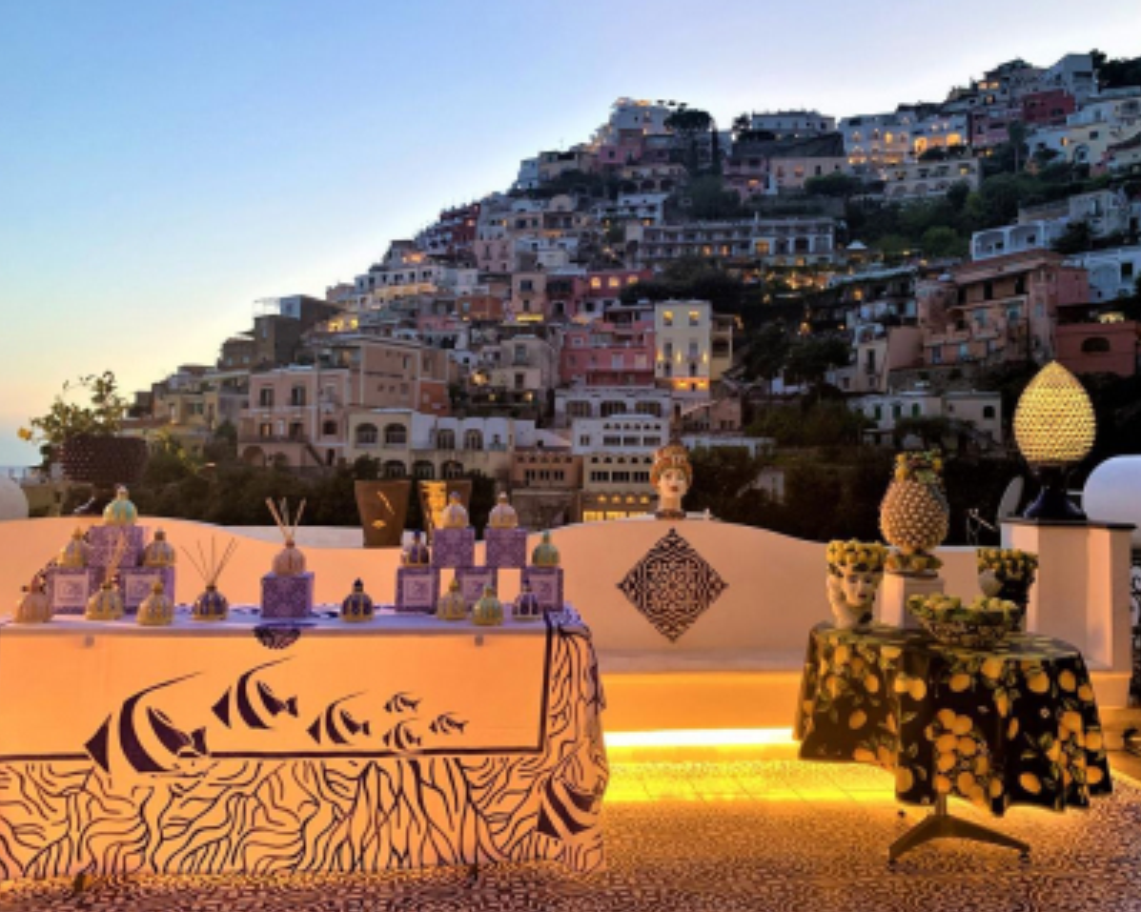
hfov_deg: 62.2
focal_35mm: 28
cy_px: 443
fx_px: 945
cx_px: 612
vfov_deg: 51.5
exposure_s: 1/50
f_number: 1.8
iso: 125
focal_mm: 4.25
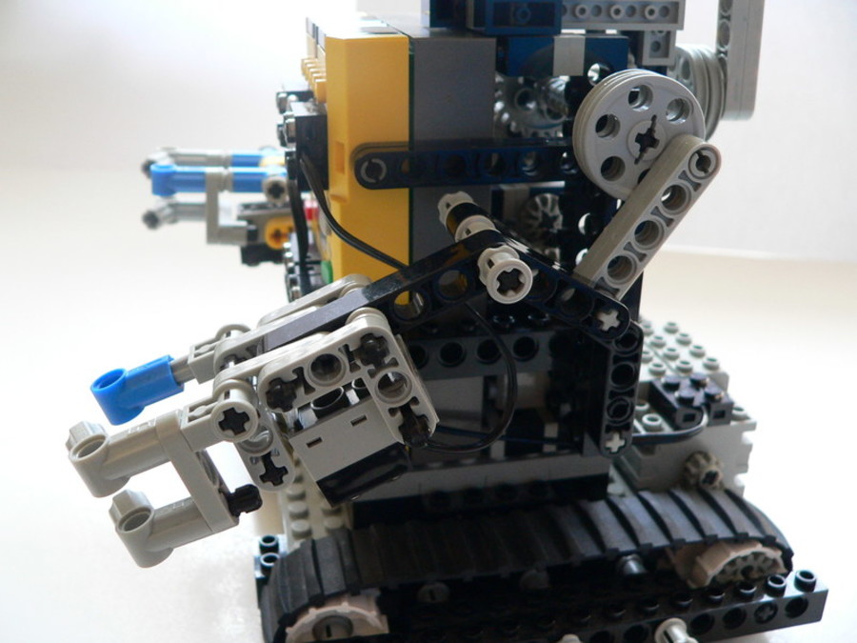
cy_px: 322
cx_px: 428
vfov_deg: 39.7
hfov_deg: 51.4
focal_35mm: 36
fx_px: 891
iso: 200
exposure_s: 1/30
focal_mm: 6
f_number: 2.8
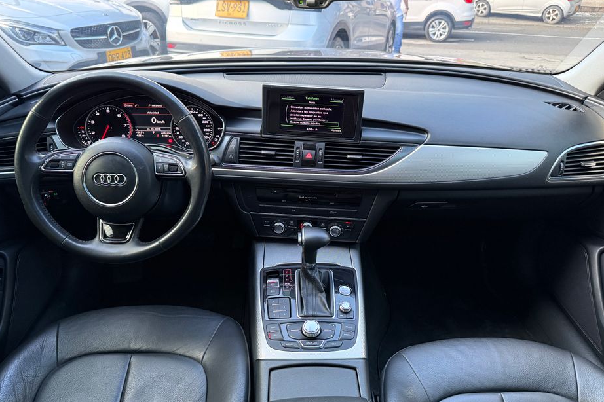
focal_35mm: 26
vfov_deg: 49.4
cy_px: 221
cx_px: 297
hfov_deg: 69.4
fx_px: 436
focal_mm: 6.76
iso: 320
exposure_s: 1/60
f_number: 1.78
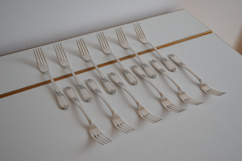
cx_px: 121
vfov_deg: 29.9
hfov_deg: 43.6
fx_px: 302
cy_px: 80
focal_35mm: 45
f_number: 4.8
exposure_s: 1/100
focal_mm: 30
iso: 400
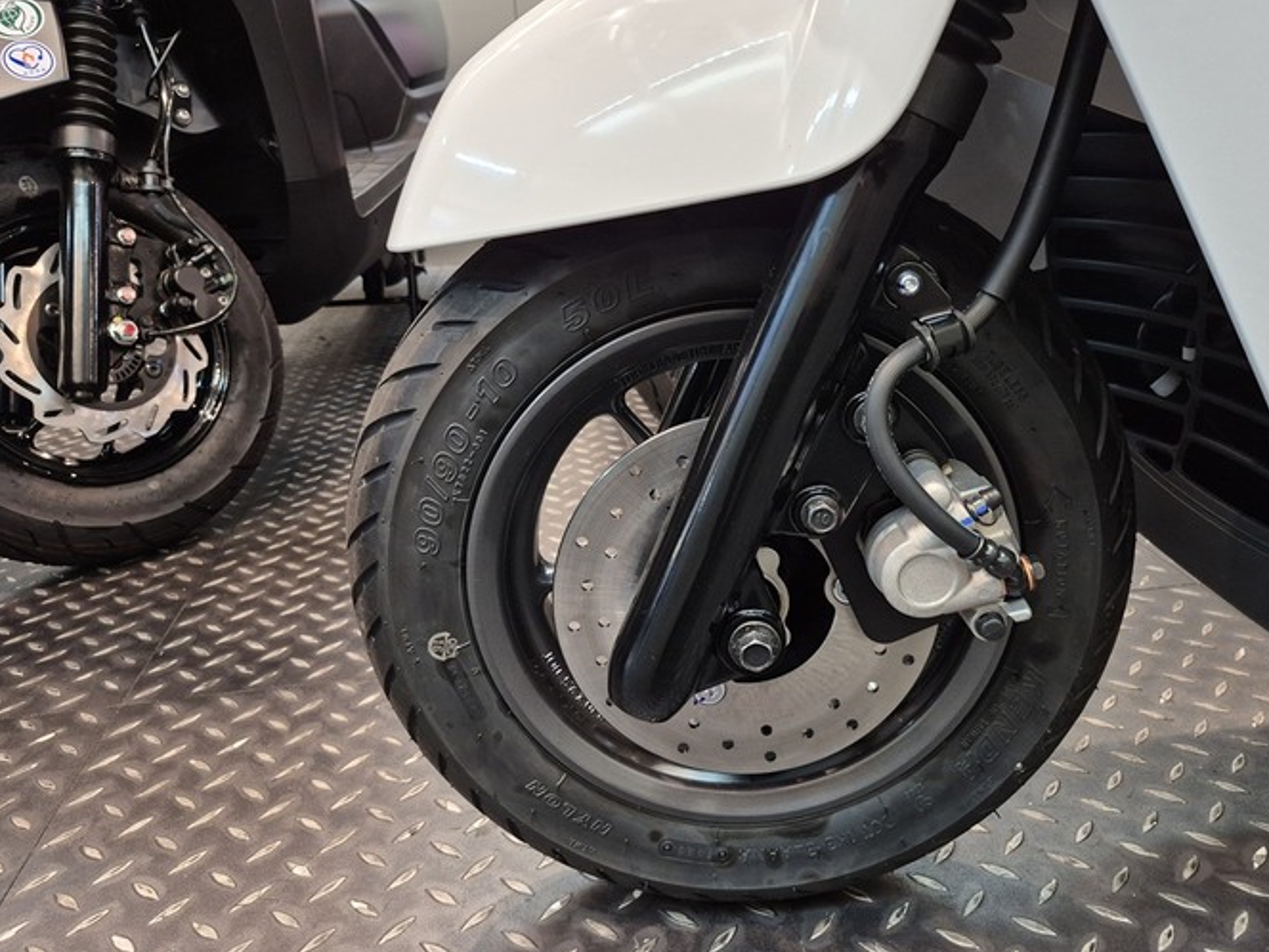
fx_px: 990
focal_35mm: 27
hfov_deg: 65.2
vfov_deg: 51.3
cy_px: 431
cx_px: 696
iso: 640
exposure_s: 1/120
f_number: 1.8
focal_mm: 5.4
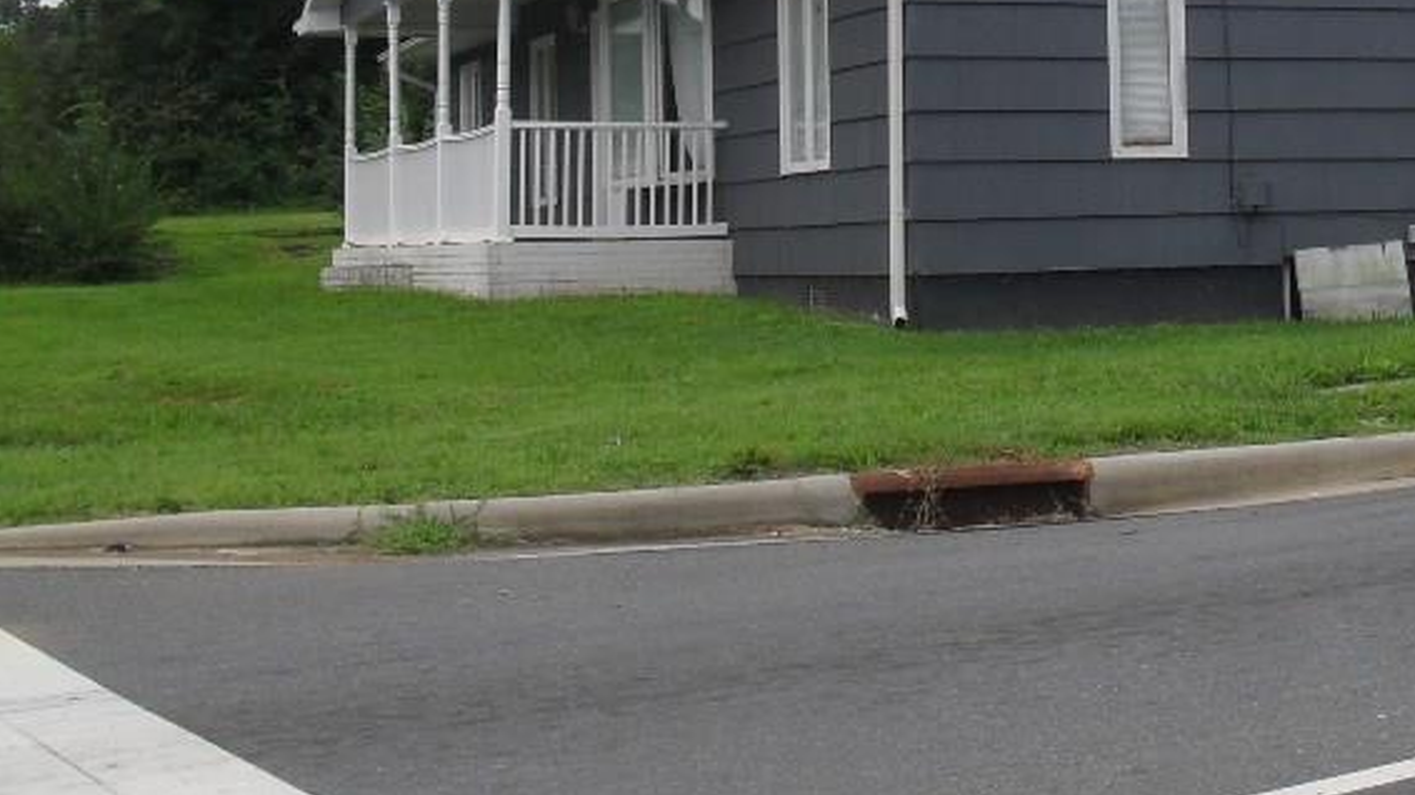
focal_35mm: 69
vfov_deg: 17.2
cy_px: 45
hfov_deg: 29.5
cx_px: 1238
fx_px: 2588
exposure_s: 1/125
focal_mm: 6.3
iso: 100
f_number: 8.4
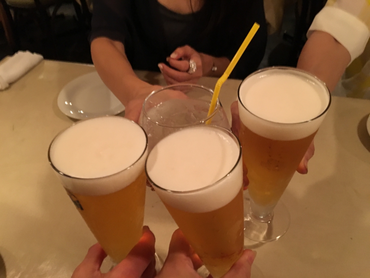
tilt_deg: -42.9
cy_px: 139
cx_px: 185
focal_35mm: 29
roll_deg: +3.4
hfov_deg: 61.7
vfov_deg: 48.2
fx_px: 310
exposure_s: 1/15
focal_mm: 4.15
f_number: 2.2
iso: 200
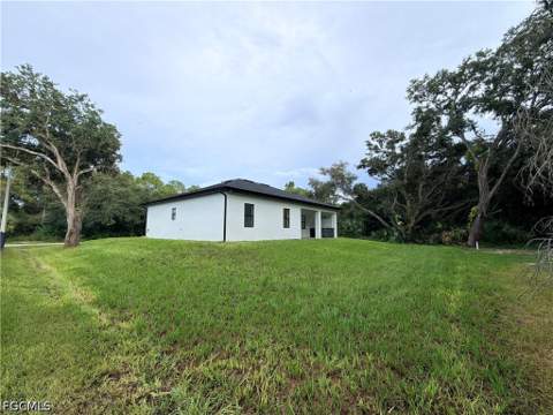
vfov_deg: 85.7
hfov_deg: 102.1
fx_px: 224
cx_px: 276
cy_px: 208
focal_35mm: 14
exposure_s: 1/502
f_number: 2.2
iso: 40
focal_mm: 2.22
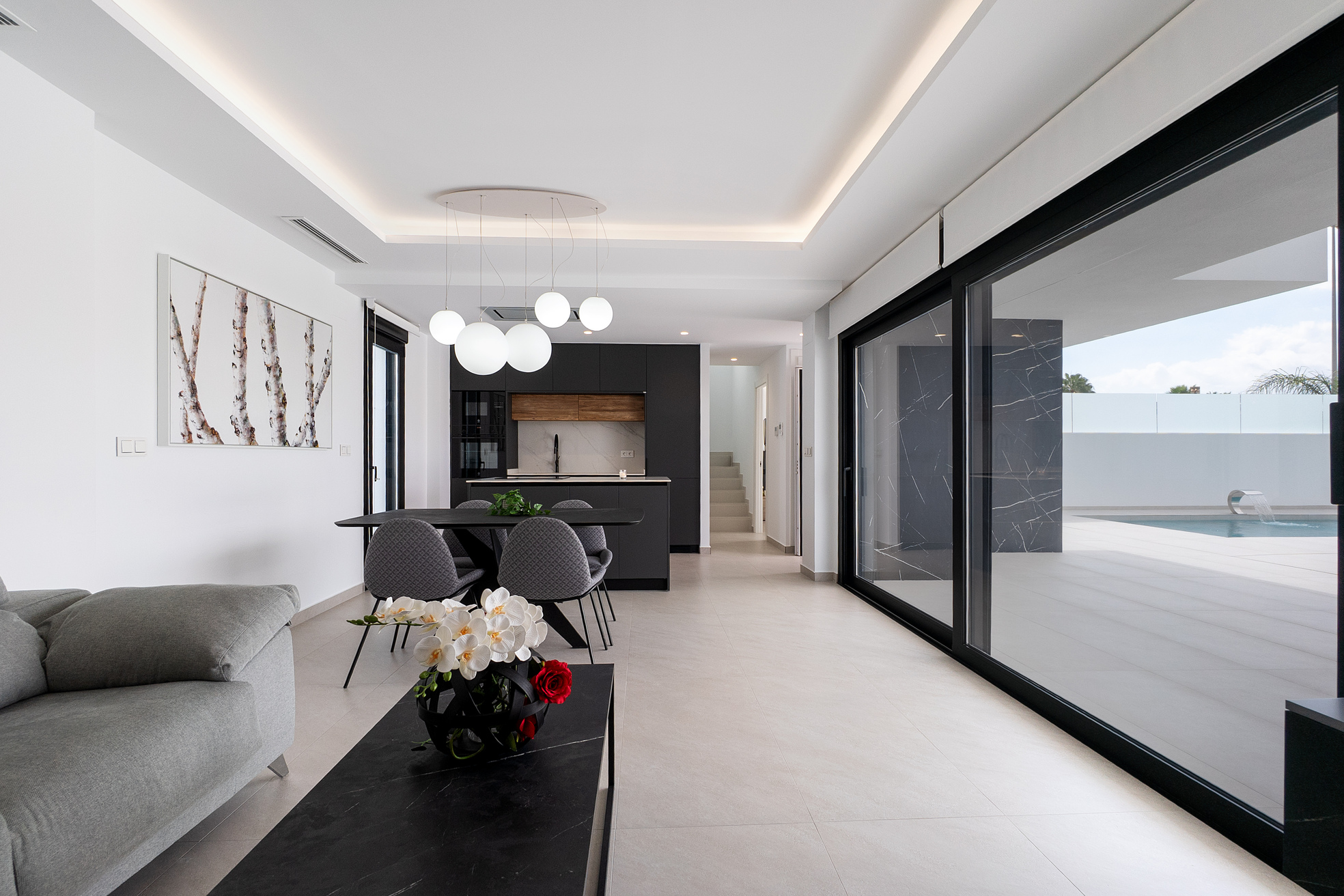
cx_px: 672
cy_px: 448
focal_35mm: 15
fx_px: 560
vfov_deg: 77.3
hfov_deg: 100.4
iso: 320
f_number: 8
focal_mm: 10
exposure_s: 1/40
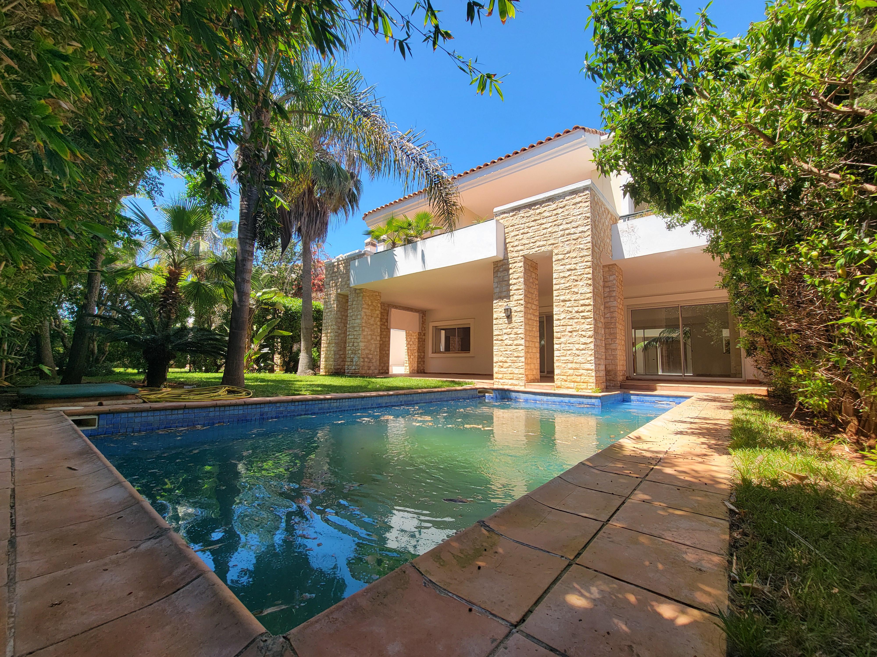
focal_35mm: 13
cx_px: 438
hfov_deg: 106.2
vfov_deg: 89.9
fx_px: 329
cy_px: 328
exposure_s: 1/554
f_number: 2.2
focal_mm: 2.2
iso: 50
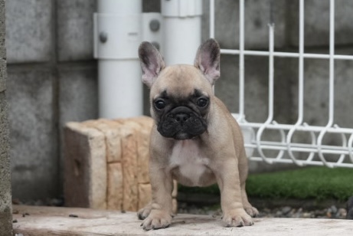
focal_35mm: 135
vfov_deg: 10.2
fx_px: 1325
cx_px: 176
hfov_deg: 15.2
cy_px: 118
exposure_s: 1/2500
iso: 640
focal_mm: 135
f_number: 3.2
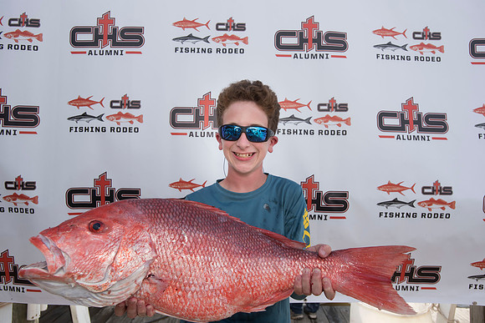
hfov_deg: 69.4
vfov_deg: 49.6
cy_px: 162
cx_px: 242
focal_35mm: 26
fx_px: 350
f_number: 7.1
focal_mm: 26
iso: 250
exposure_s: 1/500
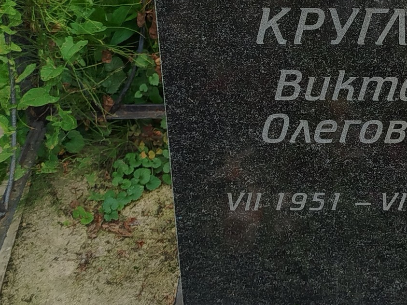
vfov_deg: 17.9
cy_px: 100
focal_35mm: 82
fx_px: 964
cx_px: 336
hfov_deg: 23.4
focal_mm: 5.31
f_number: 1.7
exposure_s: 1/407
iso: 50
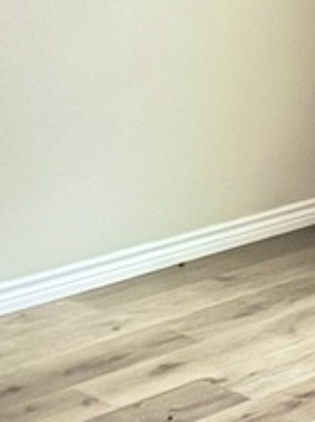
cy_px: 83
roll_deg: -0.1
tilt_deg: -11.4
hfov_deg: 11.2
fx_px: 1593
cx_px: 272
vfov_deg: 15.0
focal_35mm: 131
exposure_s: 1/2
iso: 2000
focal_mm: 6.76
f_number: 1.78
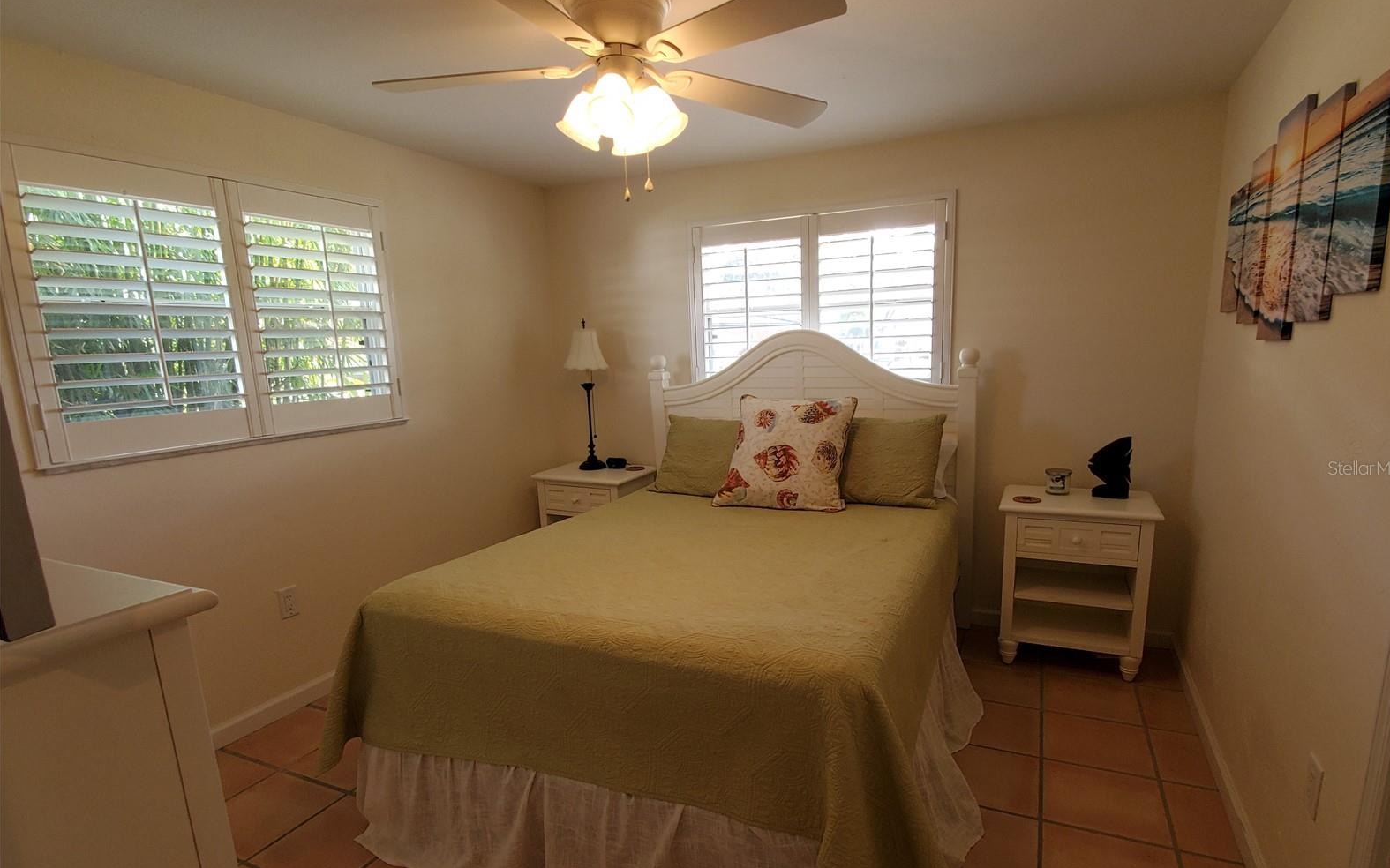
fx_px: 530
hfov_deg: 105.3
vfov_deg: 78.5
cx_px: 705
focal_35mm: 14
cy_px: 468
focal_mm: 1.8
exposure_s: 1/60
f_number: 2.2
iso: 100
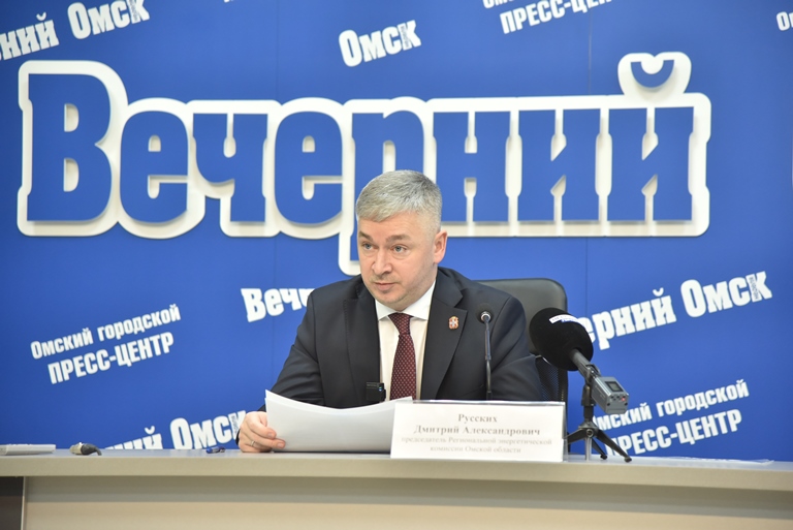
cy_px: 265
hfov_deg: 17.1
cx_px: 396
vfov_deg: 11.4
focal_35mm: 120
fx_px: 2645
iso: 1400
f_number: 4
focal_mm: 120
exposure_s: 1/160
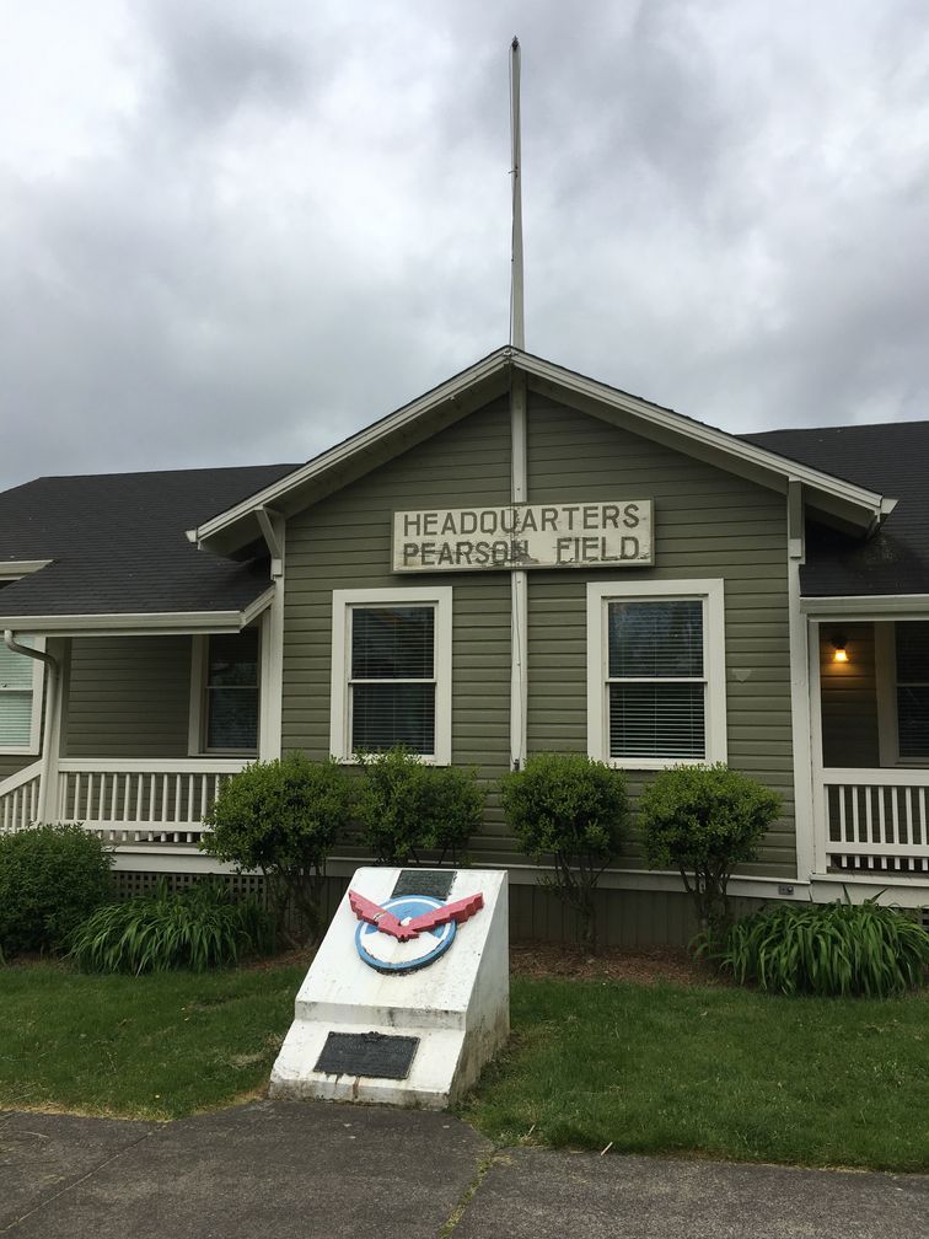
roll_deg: +0.0
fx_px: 1038
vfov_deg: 61.7
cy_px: 620
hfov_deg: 48.2
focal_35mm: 29
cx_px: 464
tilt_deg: +4.1
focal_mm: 4.15
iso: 25
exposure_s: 1/314
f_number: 2.2
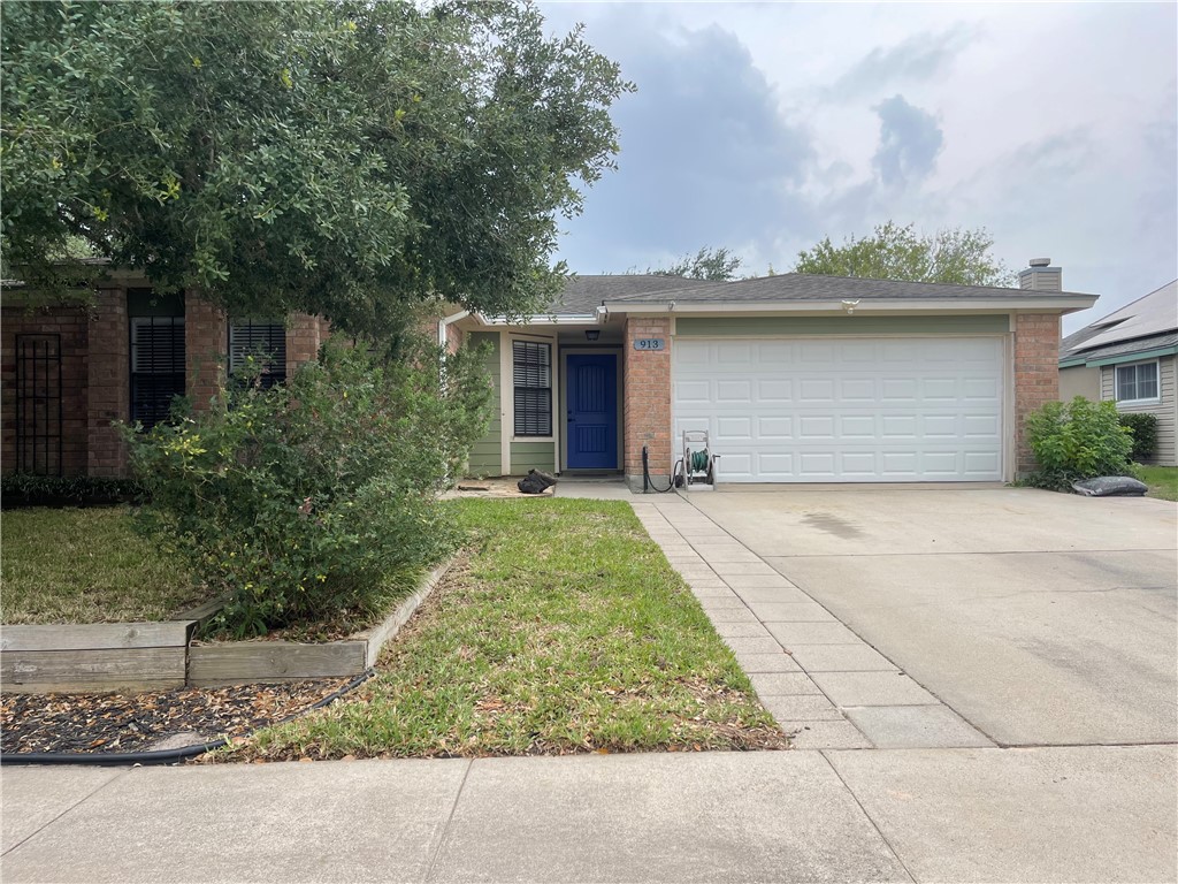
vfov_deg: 54.9
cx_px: 589
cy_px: 442
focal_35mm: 25
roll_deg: +0.2
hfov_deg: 69.4
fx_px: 851
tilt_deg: -0.1
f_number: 1.6
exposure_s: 1/1667
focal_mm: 5.1
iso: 32
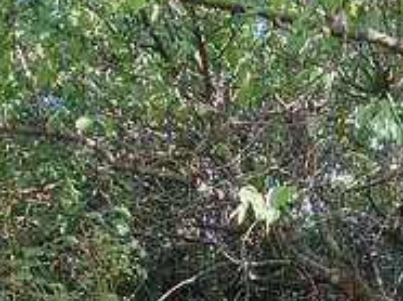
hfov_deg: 33.3
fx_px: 651
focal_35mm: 56
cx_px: 329
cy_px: 515
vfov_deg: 20.1
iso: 64
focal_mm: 2.2
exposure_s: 1/100
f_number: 2.2
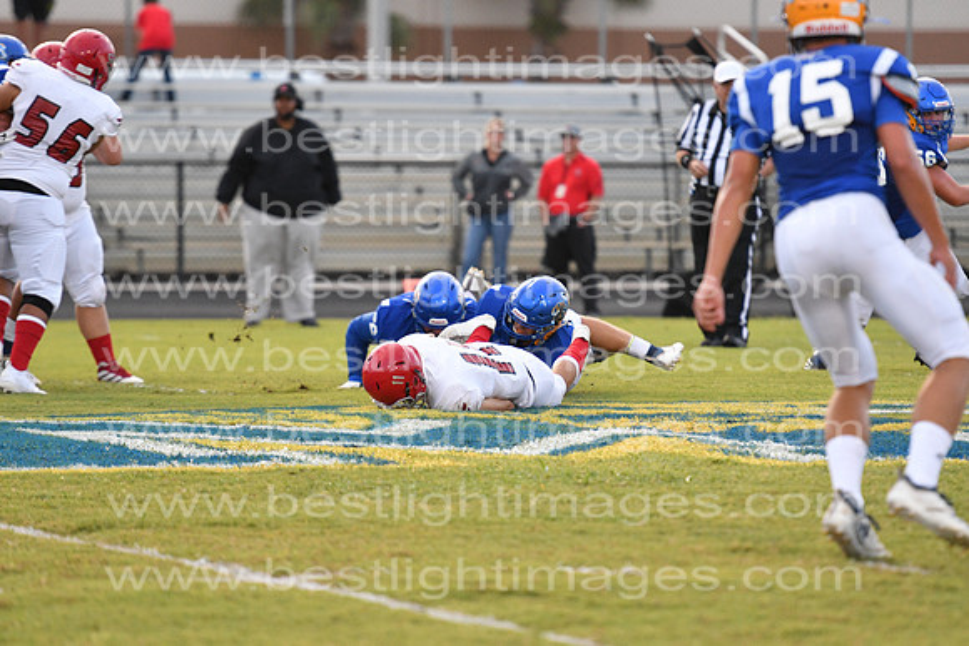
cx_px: 484
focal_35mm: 278
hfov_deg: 7.4
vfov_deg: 5.0
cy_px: 323
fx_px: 7471
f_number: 3.2
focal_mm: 185
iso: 1600
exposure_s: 1/800
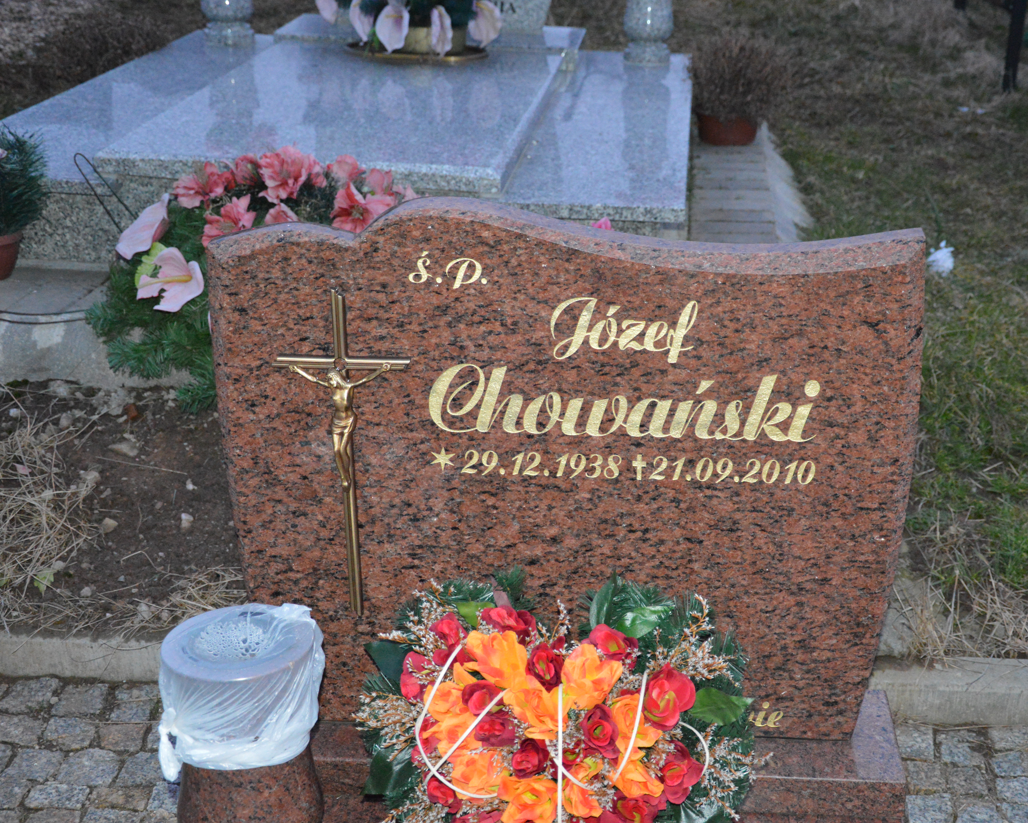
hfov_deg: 38.6
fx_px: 1460
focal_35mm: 48
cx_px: 610
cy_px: 415
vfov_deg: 31.5
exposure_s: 1/60
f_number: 4
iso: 3200
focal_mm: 28
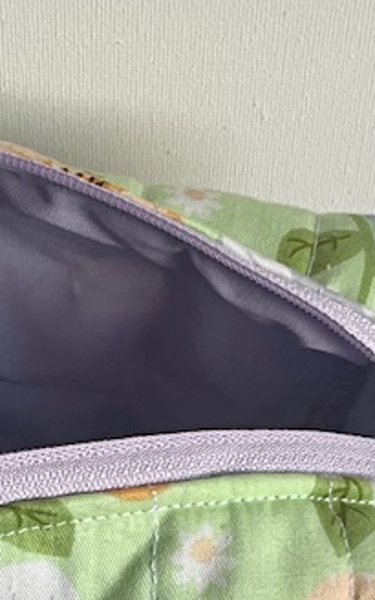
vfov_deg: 16.8
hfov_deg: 10.8
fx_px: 1962
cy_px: 688
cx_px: -37
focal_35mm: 120
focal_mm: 3
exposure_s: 1/169
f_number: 1.8
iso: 20
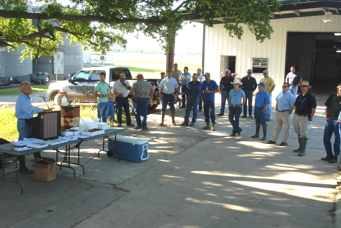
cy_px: 114
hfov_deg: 46.3
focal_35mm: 42
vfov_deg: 32.0
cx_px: 170
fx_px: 398
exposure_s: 1/125
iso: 100
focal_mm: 28
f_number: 5.6
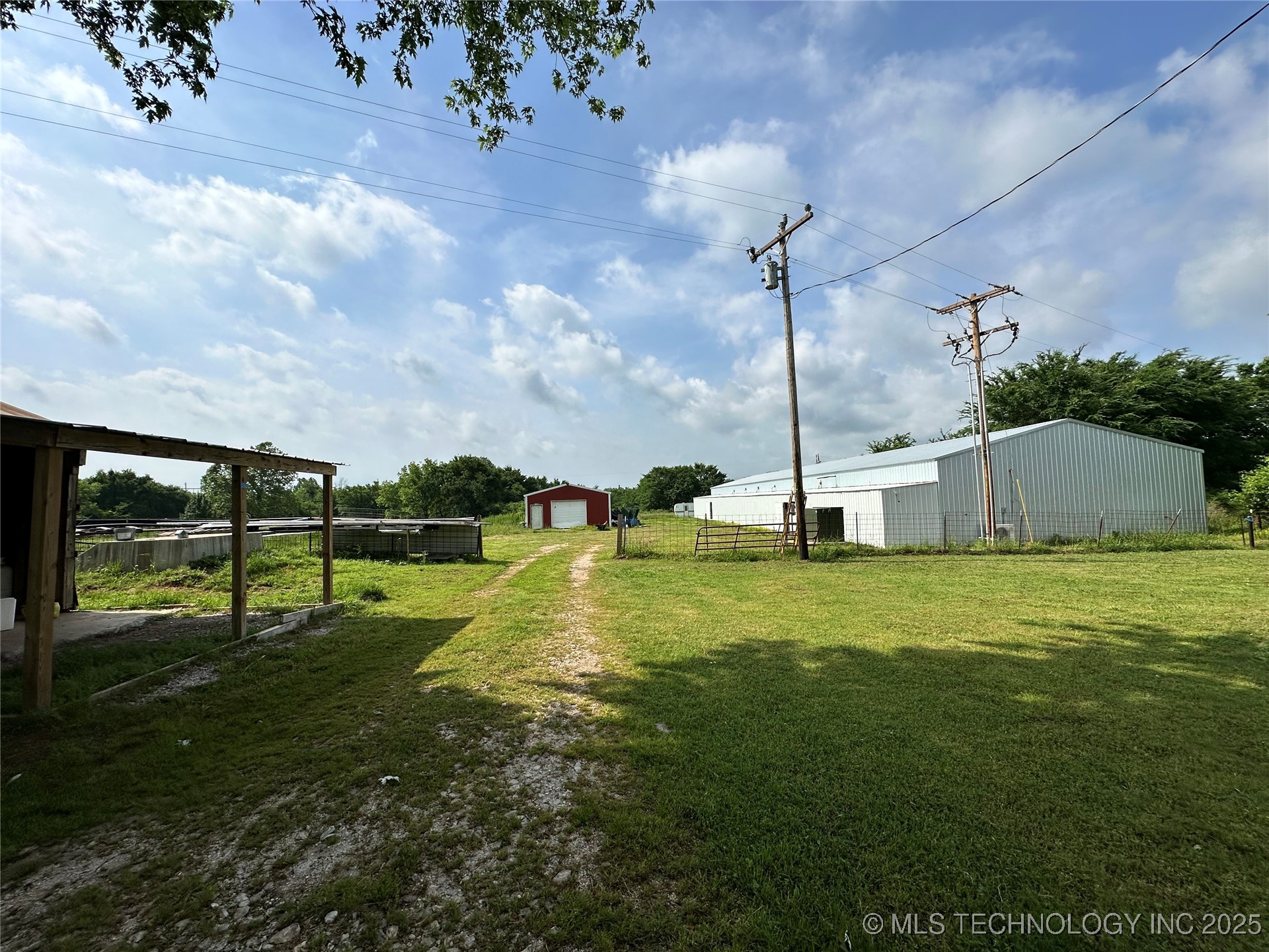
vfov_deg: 85.7
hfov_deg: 102.1
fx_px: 513
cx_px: 634
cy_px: 476
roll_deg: +1.5
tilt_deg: +2.0
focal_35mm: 14
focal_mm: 2.22
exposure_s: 1/3861
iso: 50
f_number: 2.2
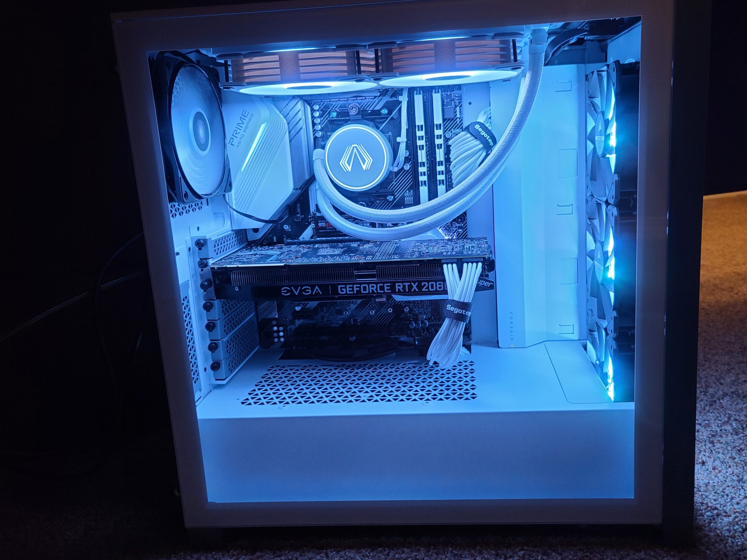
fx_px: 604
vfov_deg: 49.7
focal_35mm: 28
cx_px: 402
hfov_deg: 63.4
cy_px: 264
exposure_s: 1/39
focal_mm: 7
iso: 320
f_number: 1.8
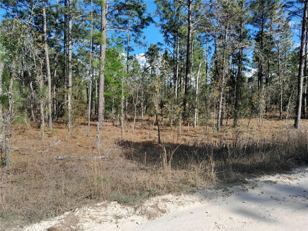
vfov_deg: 51.4
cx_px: 154
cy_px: 116
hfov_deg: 65.3
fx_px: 240
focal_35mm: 27
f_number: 1.8
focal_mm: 4
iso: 40
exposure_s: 1/321
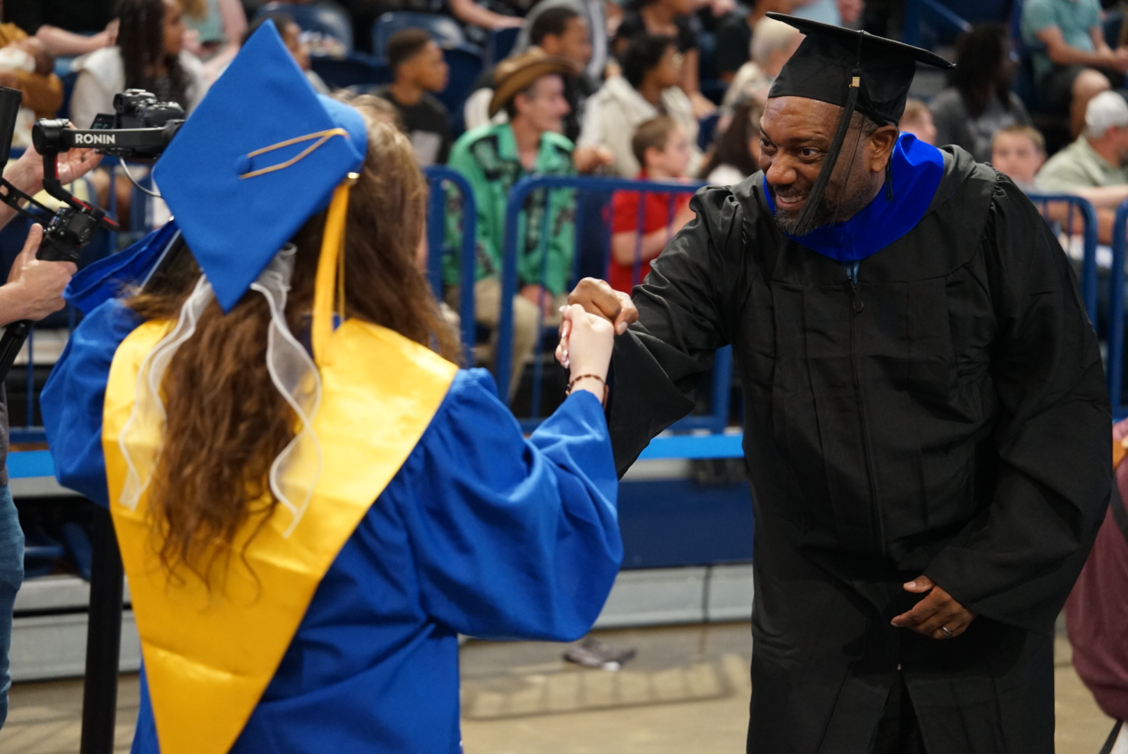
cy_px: 377
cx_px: 564
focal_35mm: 70
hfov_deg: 28.8
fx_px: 2195
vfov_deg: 19.5
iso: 2500
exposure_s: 1/160
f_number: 2.8
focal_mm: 70
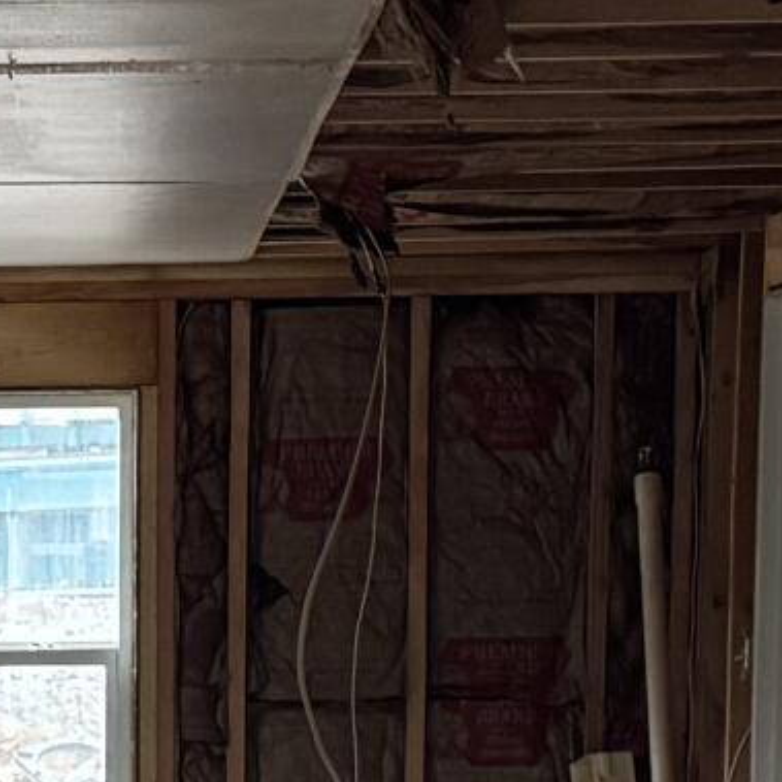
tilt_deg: -7.3
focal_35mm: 168
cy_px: 1197
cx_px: -264
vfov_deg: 10.1
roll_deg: +0.2
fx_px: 4294
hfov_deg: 10.2
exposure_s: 1/60
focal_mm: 6.76
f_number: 1.78
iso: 400
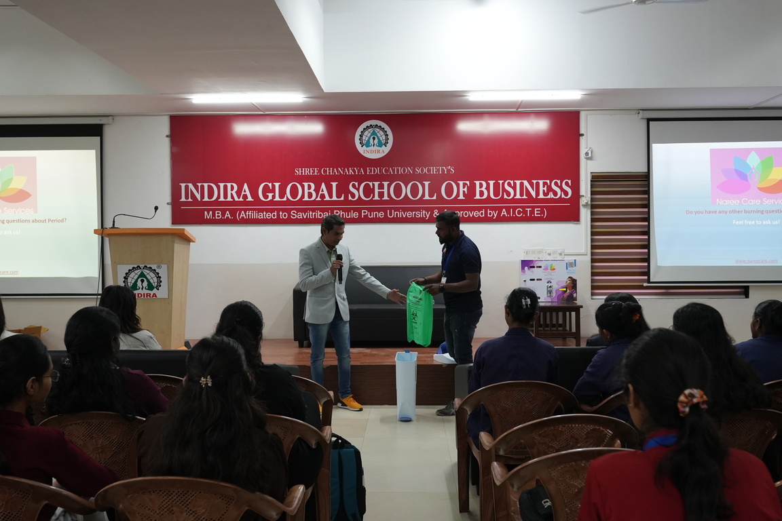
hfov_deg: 55.8
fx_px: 738
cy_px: 260
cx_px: 391
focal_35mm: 34
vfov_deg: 38.9
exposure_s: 1/160
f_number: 3.5
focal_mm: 23
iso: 1600
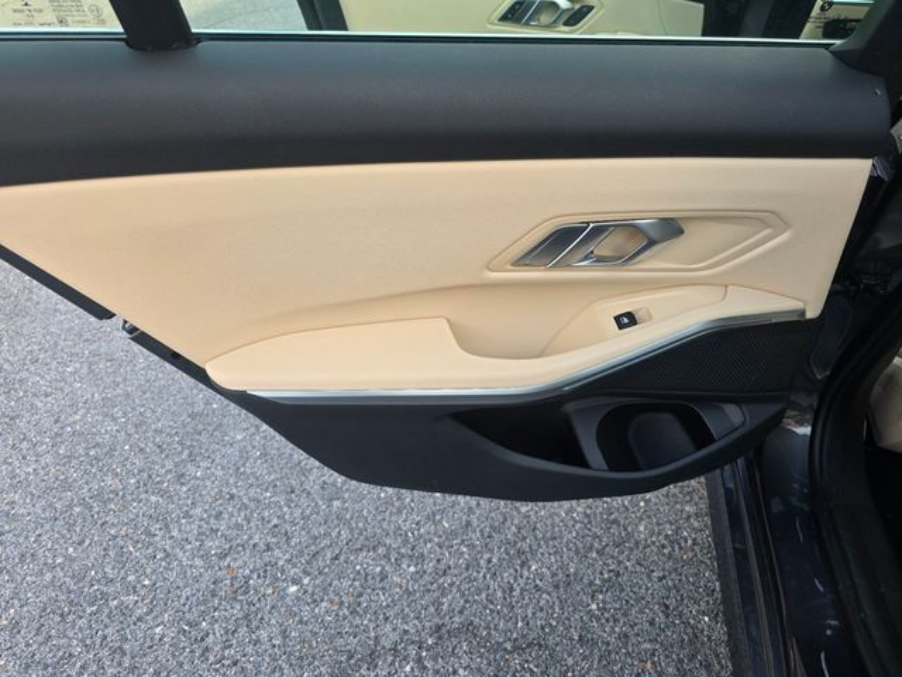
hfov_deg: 73.9
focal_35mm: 23
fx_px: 599
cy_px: 338
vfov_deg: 58.9
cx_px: 451
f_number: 1.7
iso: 40
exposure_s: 1/180
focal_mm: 6.3
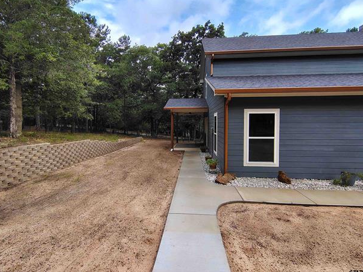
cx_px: 176
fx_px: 178
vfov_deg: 74.7
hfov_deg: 91.0
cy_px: 129
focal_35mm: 17
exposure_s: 1/208
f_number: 2.2
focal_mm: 2.13
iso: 100
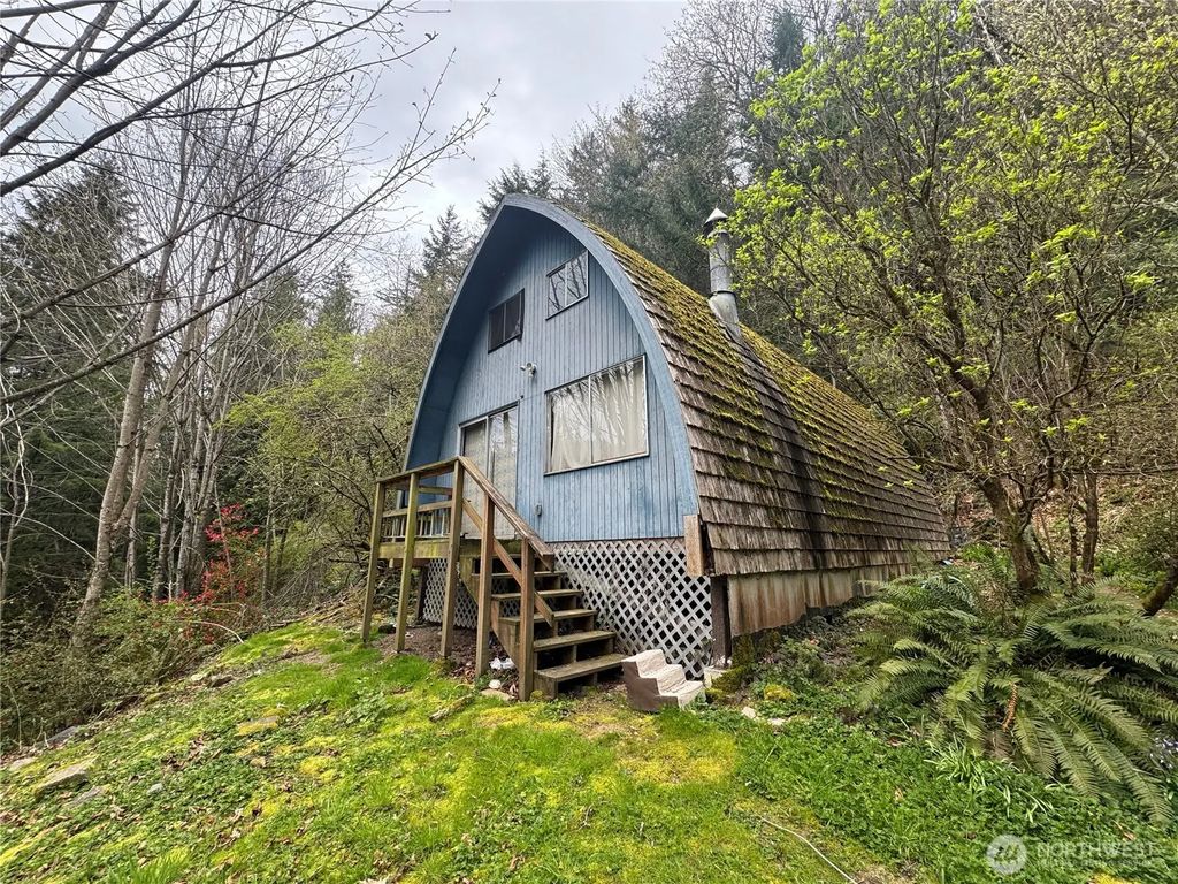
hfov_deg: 102.1
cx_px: 589
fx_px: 476
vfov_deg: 85.7
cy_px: 442
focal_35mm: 14
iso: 40
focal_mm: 2.22
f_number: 2.2
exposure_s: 1/142
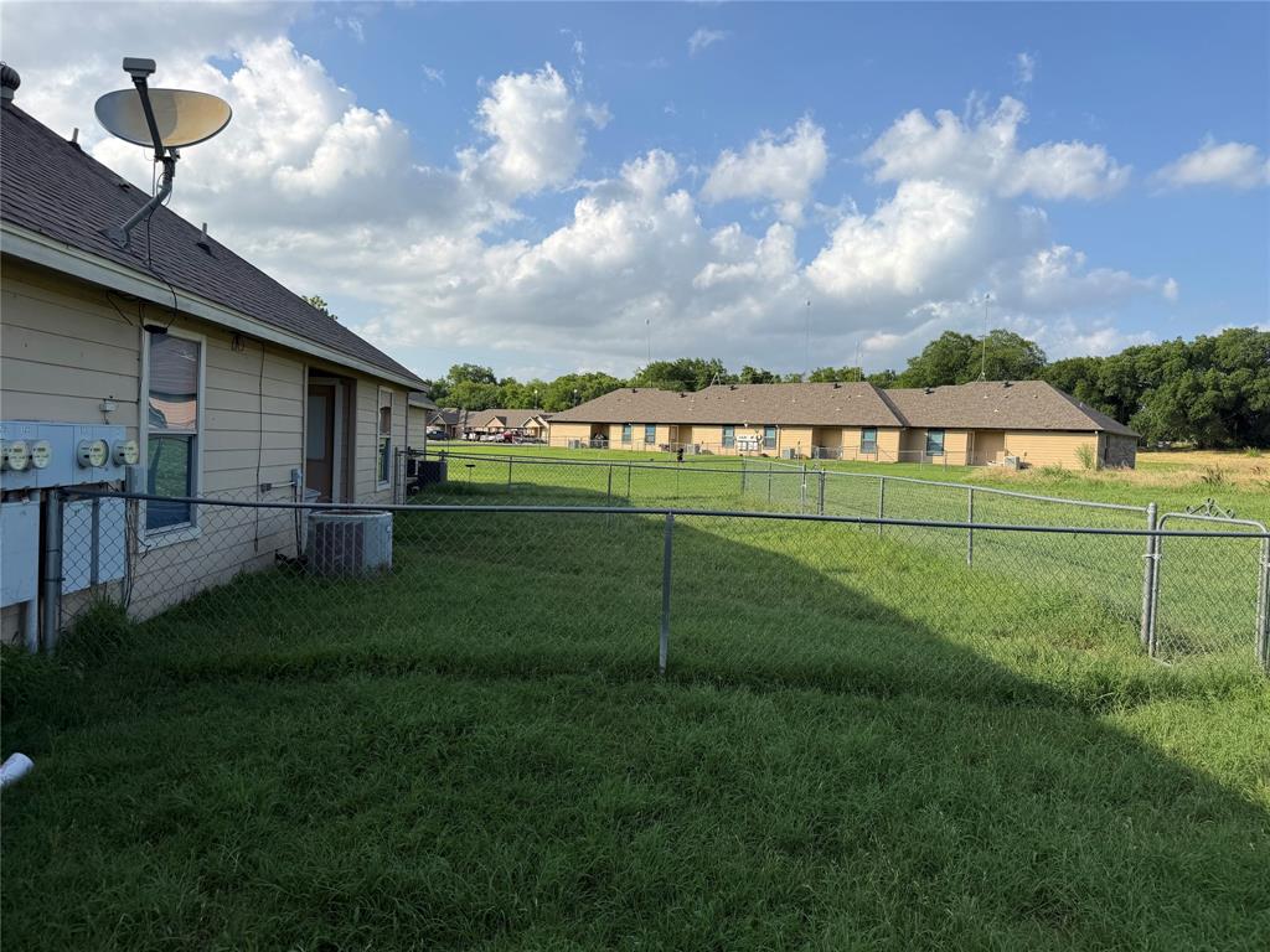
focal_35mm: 24
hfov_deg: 71.6
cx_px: 635
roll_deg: -2.5
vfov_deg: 56.8
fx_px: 881
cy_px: 476
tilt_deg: -2.6
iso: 80
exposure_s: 1/3759
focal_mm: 6.76
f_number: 1.78
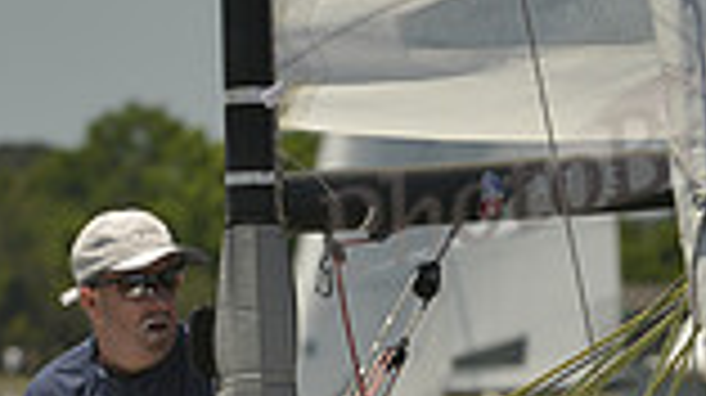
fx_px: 22408
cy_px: 461
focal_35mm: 1198
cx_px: 90
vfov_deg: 1.0
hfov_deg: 1.8
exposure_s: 1/1250
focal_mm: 310
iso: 280
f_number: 10
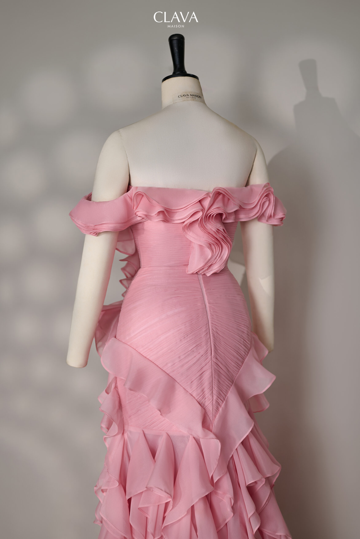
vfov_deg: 39.6
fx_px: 750
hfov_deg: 27.0
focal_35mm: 50
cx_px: 180
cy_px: 270
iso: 125
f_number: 2.8
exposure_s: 1/160
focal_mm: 50
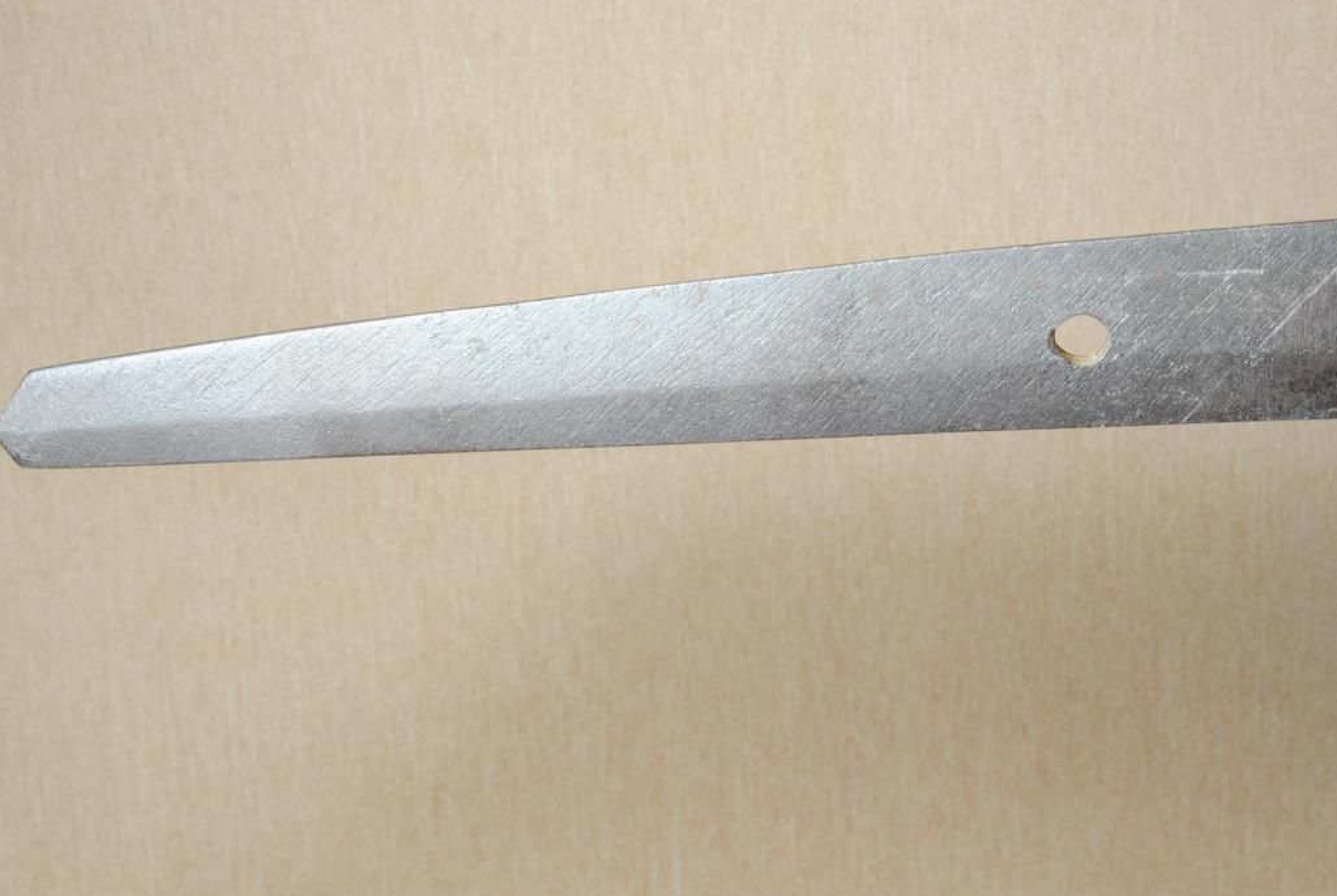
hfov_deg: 24.7
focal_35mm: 82
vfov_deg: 16.7
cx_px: 787
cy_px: 374
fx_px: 3050
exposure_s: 1/2
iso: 400
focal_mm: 40
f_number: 11
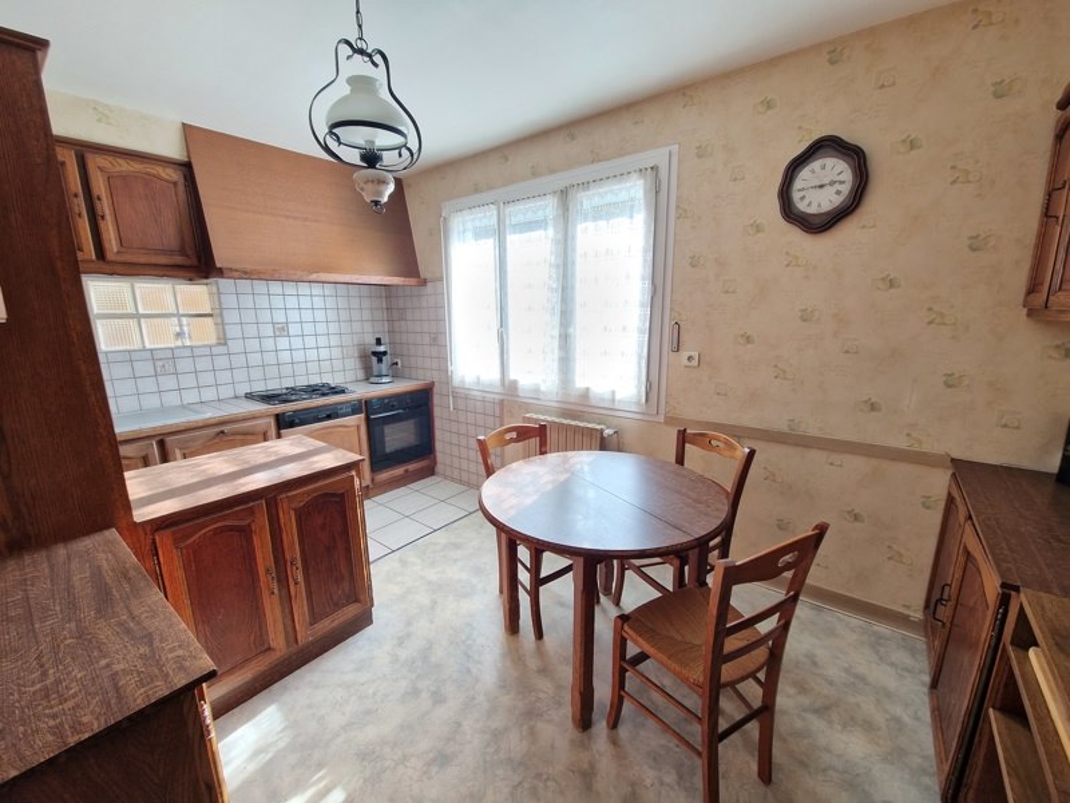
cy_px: 402
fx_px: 402
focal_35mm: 13
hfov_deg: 106.2
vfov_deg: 89.9
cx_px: 535
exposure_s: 1/50
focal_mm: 2.2
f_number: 2.2
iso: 100
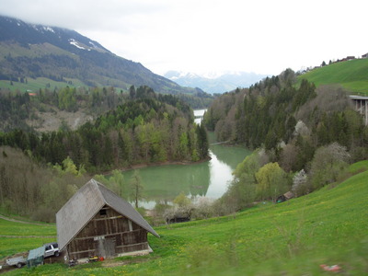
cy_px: 138
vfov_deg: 37.7
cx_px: 184
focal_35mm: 38
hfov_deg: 49.0
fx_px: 404
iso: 50
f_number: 2.9
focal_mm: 6.3
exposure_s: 1/144
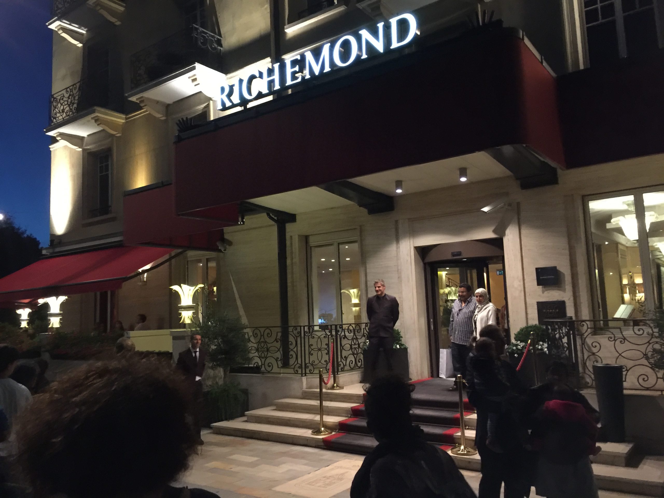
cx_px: 332
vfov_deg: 48.2
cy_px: 249
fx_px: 556
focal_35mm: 29
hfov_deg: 61.7
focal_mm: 4.15
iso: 160
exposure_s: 1/8
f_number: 2.2
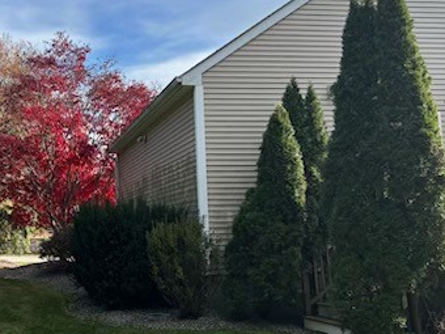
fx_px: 630
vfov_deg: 29.7
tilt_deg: +6.9
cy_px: 161
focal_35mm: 49
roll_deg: +0.9
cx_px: 106
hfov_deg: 37.8
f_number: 1.6
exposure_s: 1/1477
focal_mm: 5.96
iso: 50
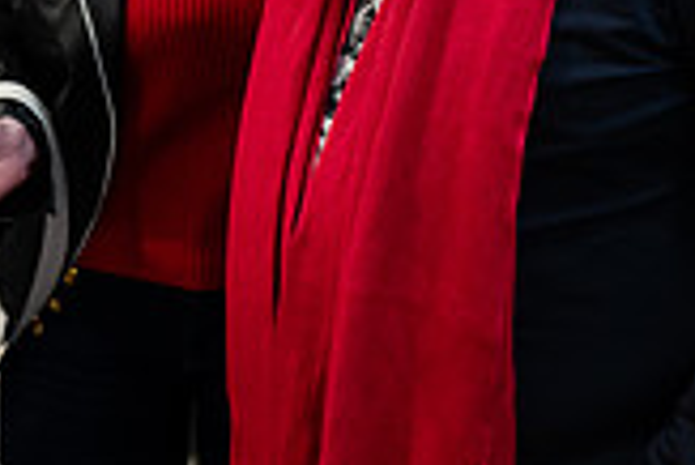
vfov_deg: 14.8
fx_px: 1739
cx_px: 303
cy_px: -82
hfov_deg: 22.6
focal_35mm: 90
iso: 1000
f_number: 3.2
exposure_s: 1/160
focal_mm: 24
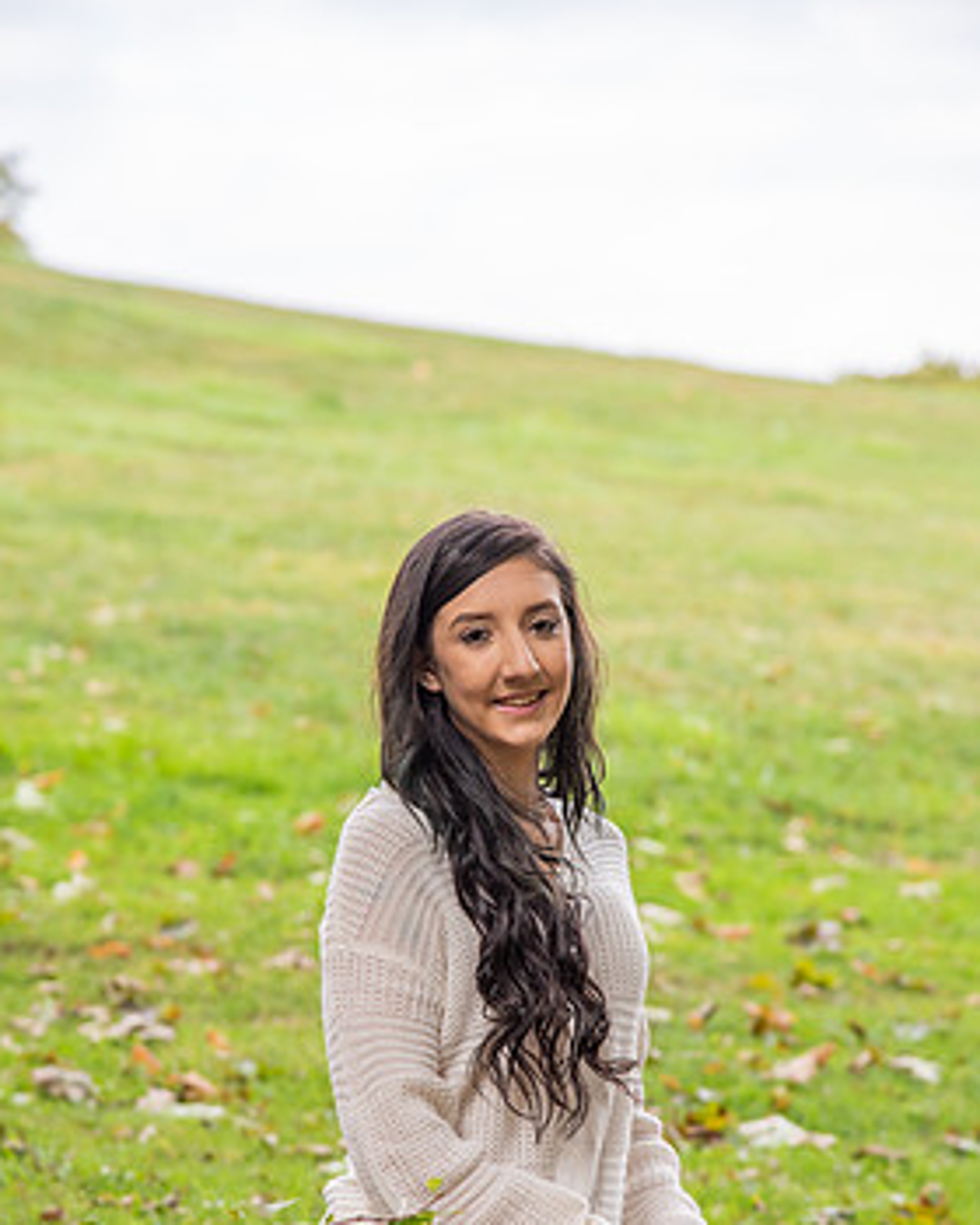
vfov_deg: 13.3
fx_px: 5257
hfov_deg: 10.7
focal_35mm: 145
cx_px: 490
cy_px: 770
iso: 400
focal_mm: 120
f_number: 5
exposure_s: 1/400
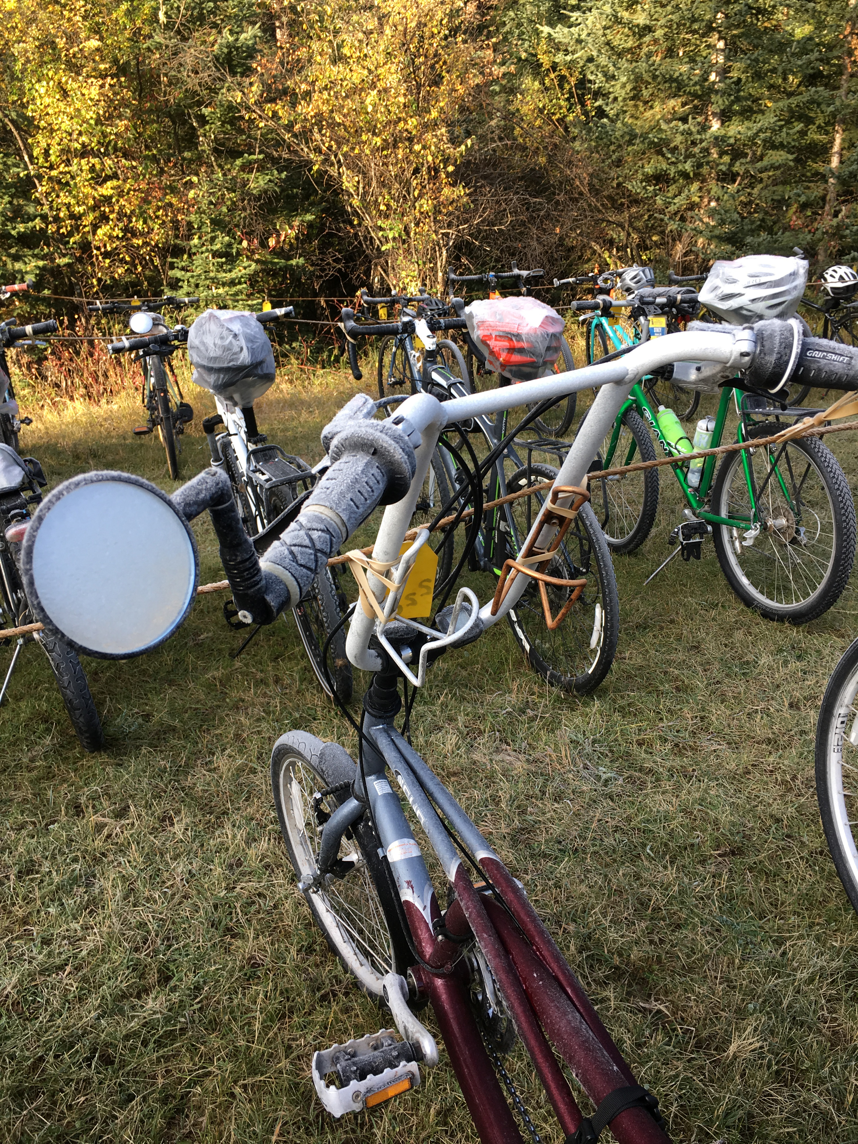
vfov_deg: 61.7
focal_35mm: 29
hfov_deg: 48.2
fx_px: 958
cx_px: 429
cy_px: 572
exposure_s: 1/127
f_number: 2.2
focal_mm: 4.15
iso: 25
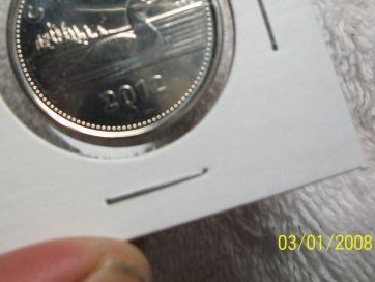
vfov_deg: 27.1
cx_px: 93
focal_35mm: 53
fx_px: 575
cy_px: 61
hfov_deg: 35.3
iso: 80
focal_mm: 5.7
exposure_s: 1/200
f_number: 2.9
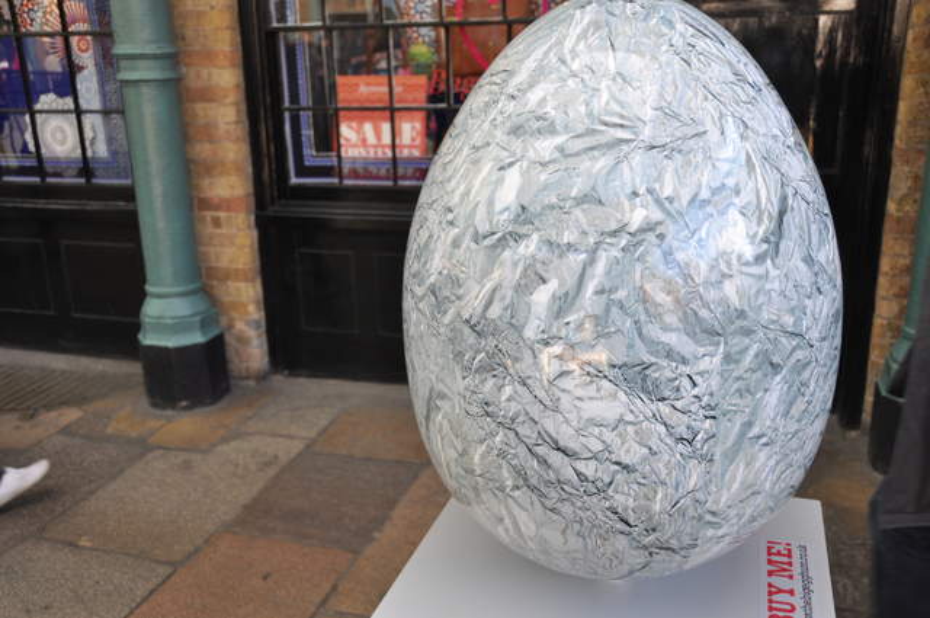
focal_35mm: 36
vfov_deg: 36.8
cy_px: 309
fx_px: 929
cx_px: 465
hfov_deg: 53.2
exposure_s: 1/80
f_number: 4.5
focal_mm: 24
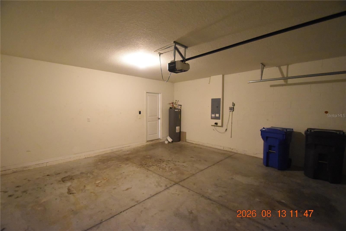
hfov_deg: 100.4
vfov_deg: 77.3
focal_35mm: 15
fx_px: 144
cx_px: 173
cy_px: 116
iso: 6400
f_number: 3.5
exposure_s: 1/60
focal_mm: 10
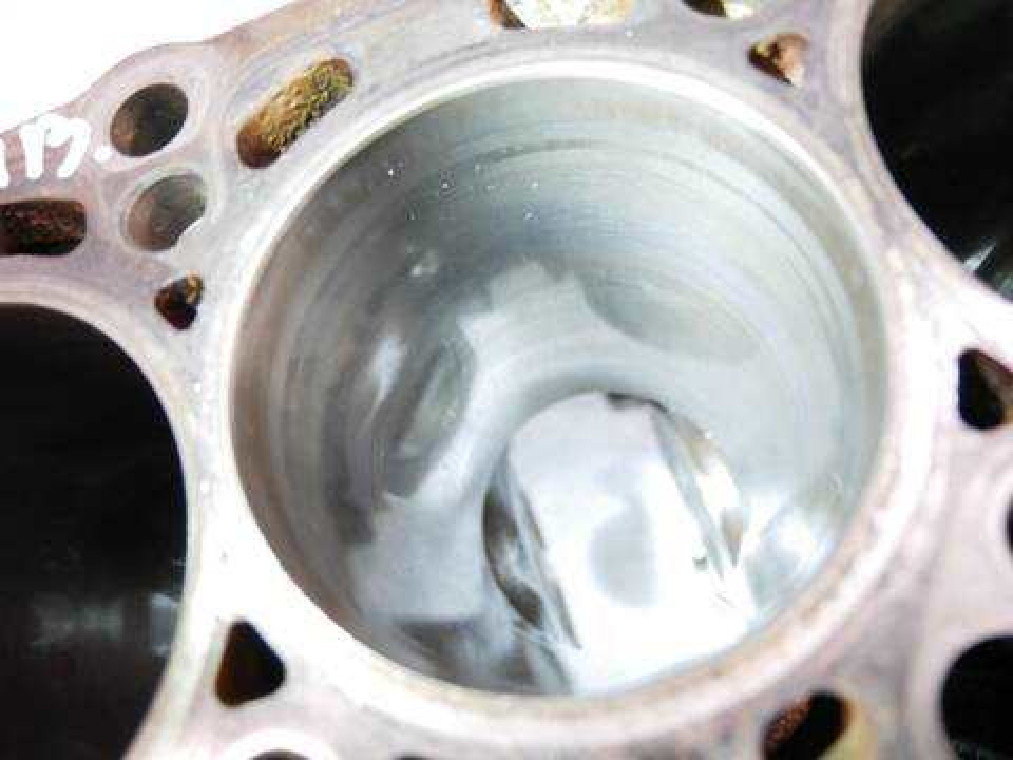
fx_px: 702
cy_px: 380
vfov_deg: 56.8
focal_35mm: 24
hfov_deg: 71.6
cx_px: 506
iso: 2000
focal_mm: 12
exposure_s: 1/60
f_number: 3.5
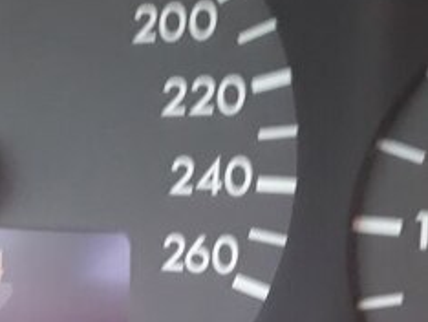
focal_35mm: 76
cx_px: -174
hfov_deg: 22.1
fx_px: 941
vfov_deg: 19.0
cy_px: 310
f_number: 1.9
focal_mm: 3.6
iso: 320
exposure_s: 1/17
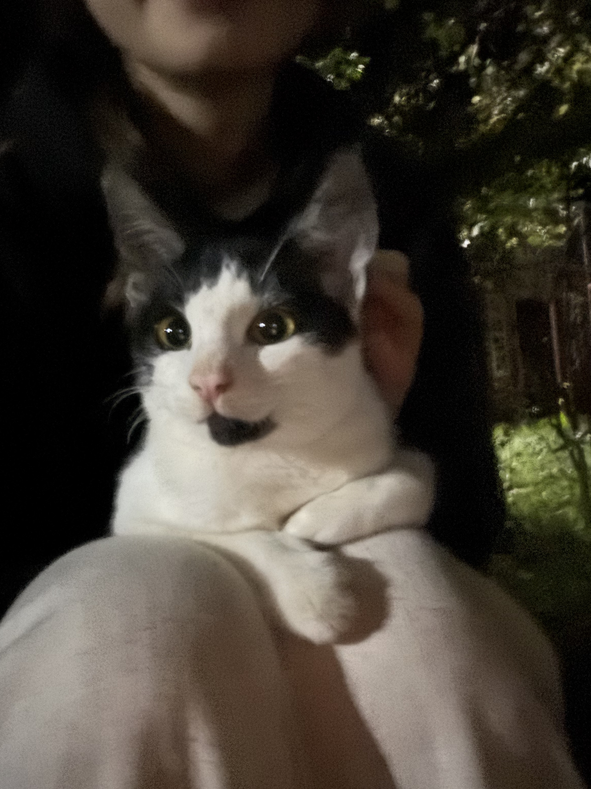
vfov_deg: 60.0
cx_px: 296
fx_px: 683
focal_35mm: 30
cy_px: 394
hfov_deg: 46.8
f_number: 1.9
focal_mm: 2.69
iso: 3200
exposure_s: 1/4
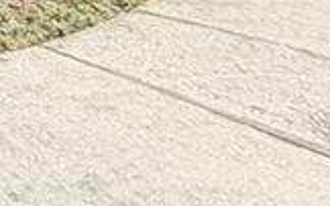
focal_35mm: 94
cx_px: -684
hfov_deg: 11.2
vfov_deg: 8.8
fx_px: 845
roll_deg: +1.4
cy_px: -543
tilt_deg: +15.2
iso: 64
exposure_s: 1/502
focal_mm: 2.22
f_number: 2.2
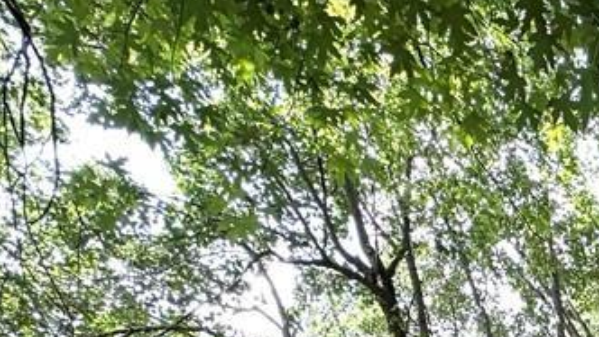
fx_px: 747
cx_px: 738
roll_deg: +0.9
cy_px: 620
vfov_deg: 19.0
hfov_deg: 34.1
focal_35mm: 47
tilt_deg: +1.3
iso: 50
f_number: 2.2
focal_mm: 2.22
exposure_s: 1/99
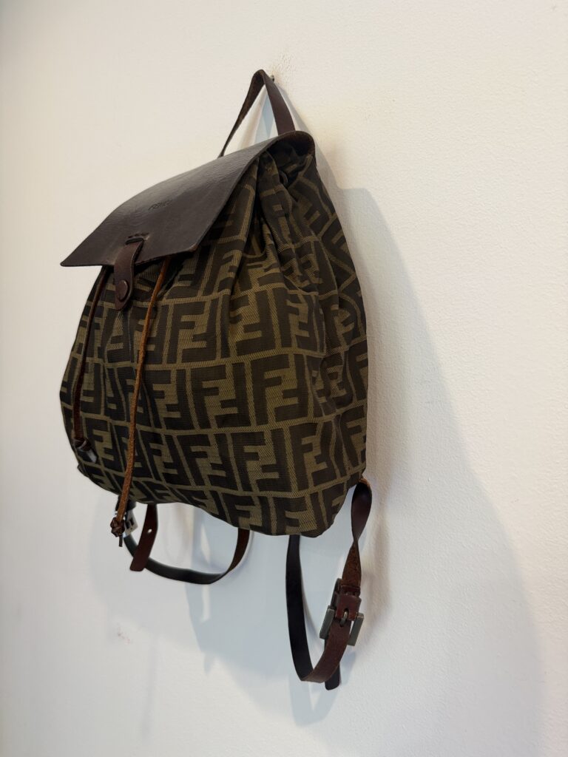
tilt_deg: -2.1
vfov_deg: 71.6
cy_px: 378
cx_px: 284
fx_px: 525
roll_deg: -2.1
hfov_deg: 56.8
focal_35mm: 24
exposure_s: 1/100
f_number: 1.78
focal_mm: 6.76
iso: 125
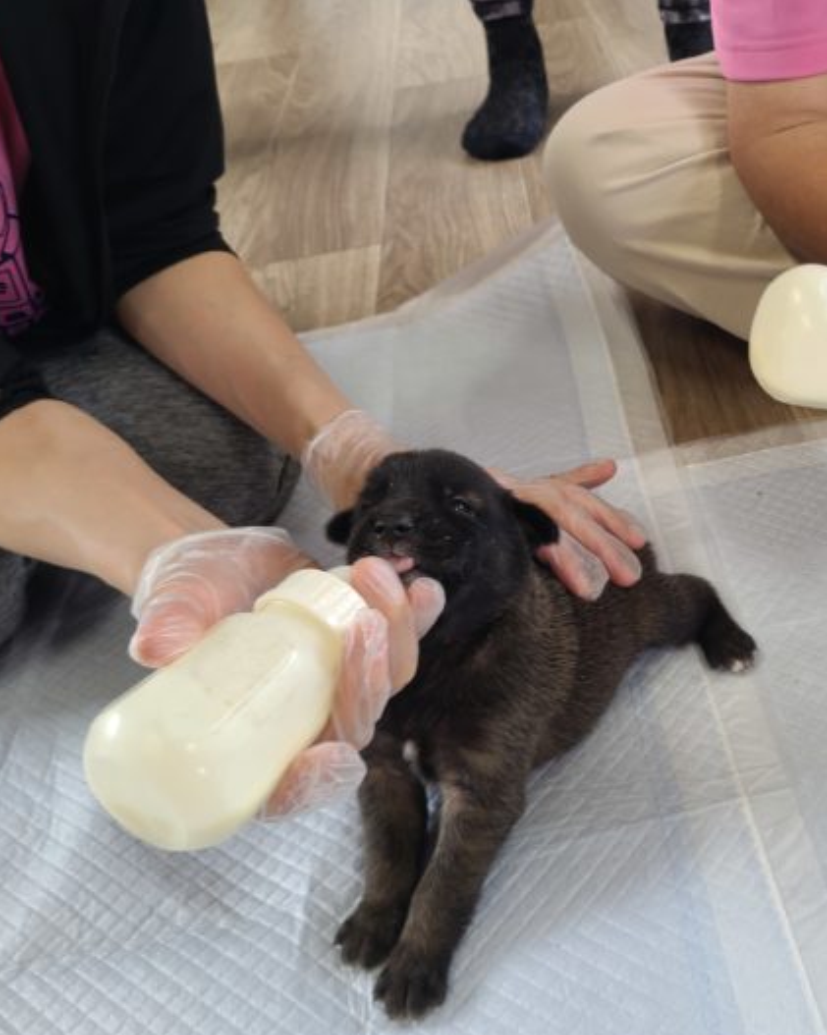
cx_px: 676
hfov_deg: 38.4
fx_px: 1133
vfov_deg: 49.1
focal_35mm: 37
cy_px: 499
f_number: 1.8
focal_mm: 5.4
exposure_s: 1/50
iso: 40
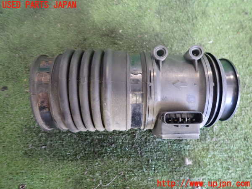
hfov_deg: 69.4
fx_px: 182
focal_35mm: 25
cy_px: 94
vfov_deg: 54.9
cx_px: 126
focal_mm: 4.5
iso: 800
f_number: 2
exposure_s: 1/60
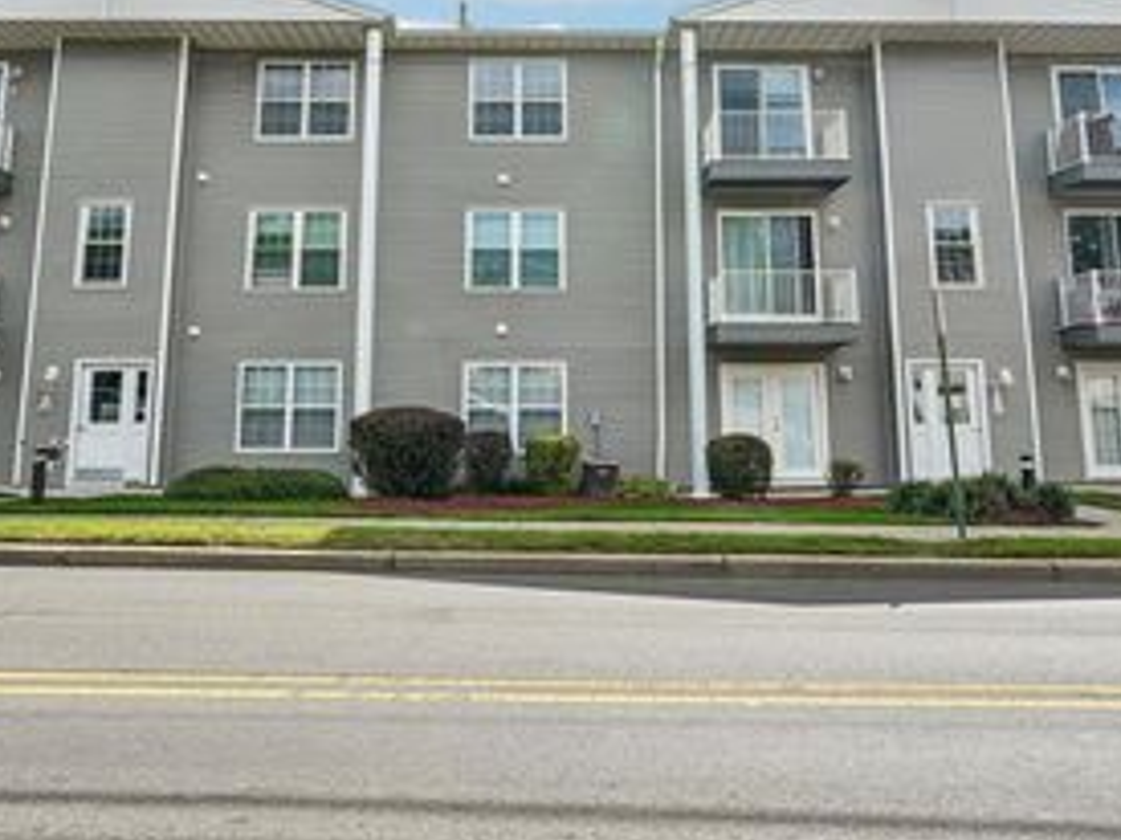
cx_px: 534
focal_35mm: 29
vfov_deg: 47.1
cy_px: 239
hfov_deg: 61.9
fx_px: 935
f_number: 9
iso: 100
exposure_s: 1/250
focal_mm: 16.5
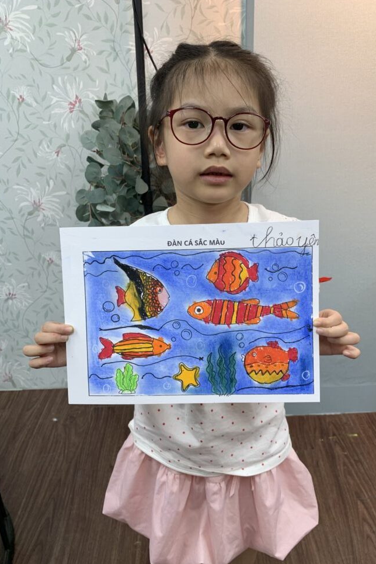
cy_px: 286
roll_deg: +2.7
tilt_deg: -23.3
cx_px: 208
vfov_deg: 65.5
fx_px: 439
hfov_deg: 46.3
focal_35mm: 28
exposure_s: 1/99
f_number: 1.8
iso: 40
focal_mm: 4.25
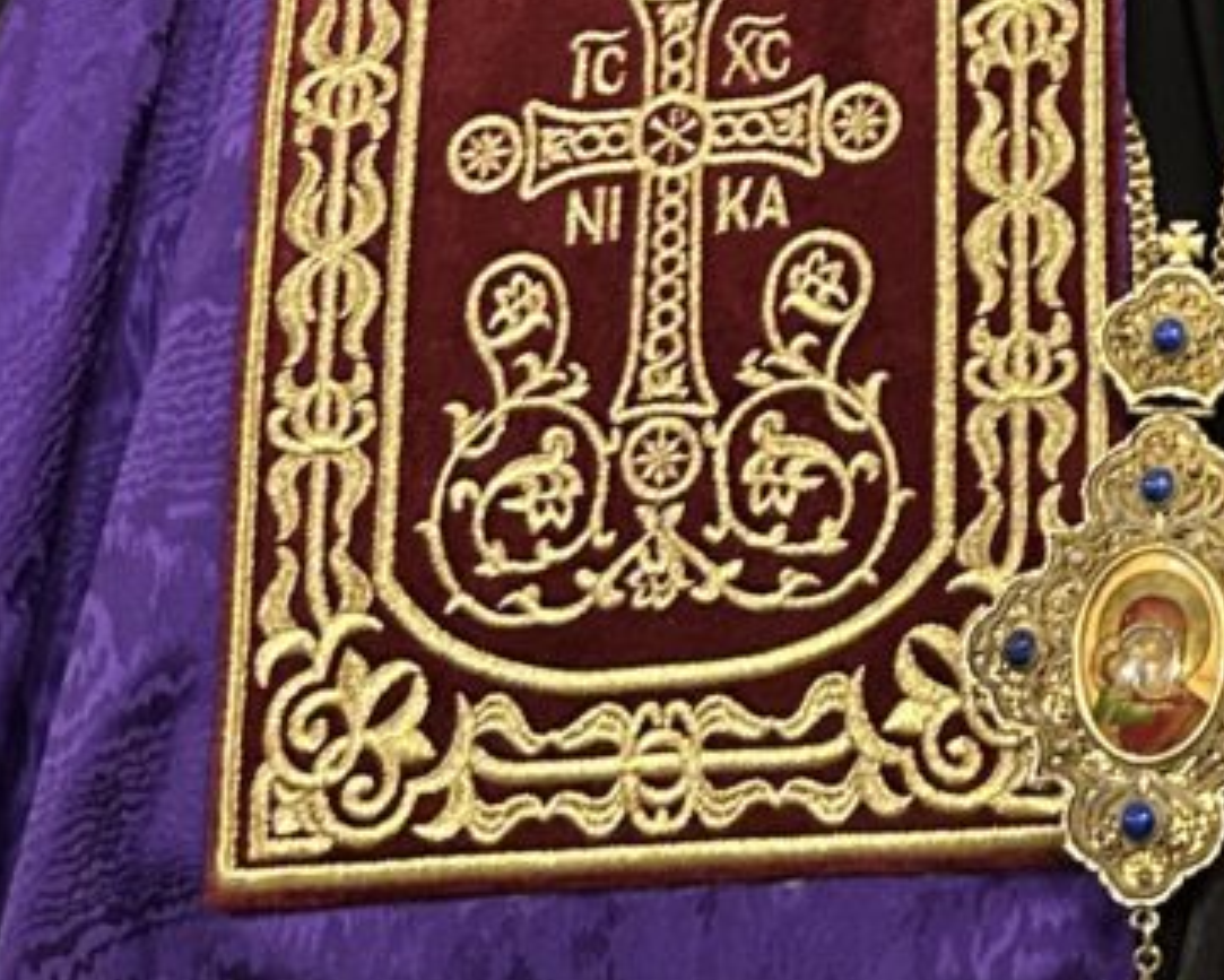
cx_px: 1207
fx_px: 2609
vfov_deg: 18.1
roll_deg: +0.9
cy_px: -621
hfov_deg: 25.2
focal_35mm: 72
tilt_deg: -2.8
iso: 400
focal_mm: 5.7
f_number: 1.5
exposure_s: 1/50
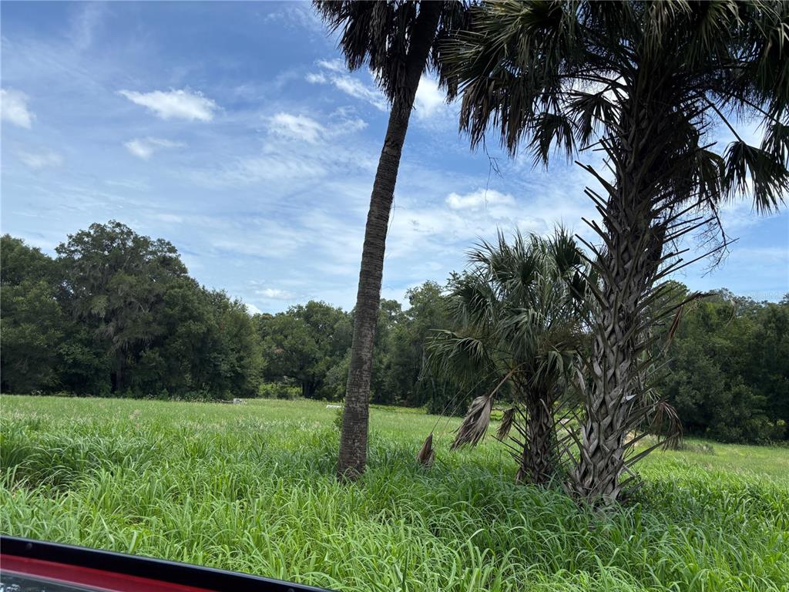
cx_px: 394
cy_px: 296
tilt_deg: +7.9
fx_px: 593
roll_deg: -2.4
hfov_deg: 67.3
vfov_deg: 53.1
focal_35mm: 26
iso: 50
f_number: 1.6
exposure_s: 1/3937
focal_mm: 5.96
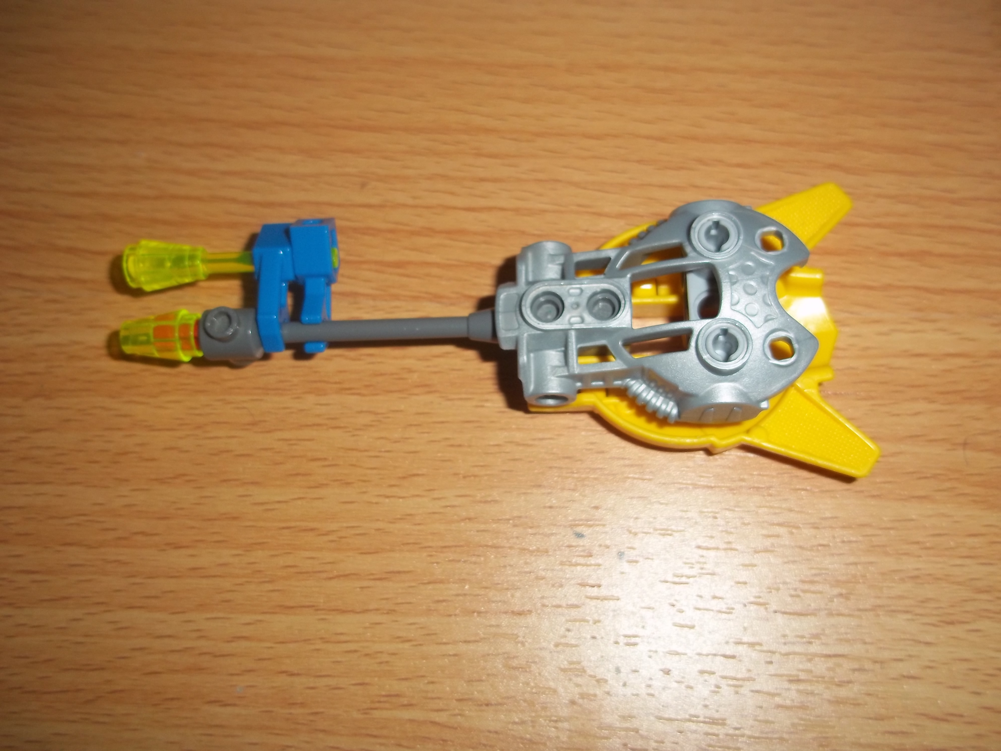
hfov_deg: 51.4
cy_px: 376
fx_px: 1041
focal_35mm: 36
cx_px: 500
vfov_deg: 39.7
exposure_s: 1/30
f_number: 3.1
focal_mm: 6.5
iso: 80
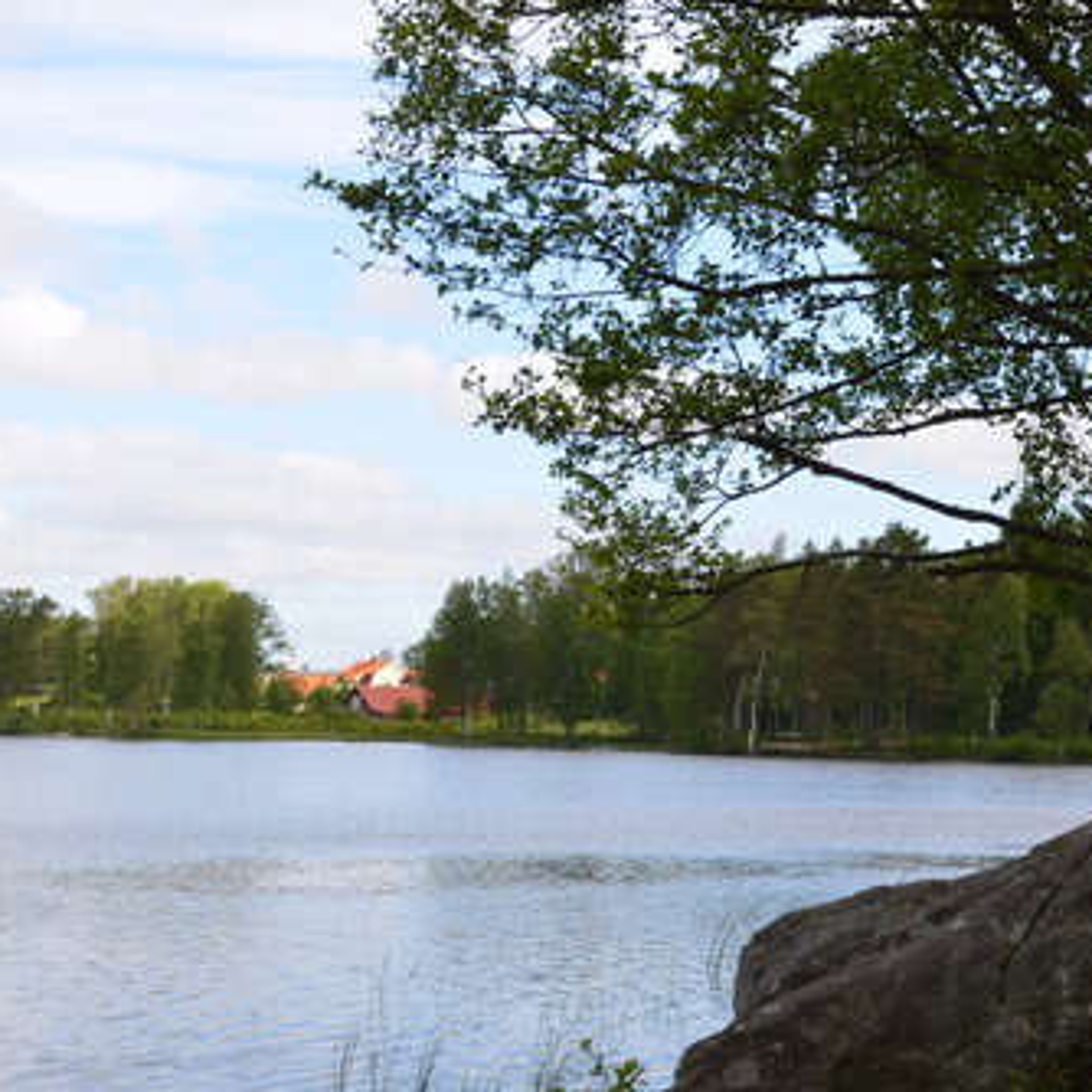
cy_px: 664
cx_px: 513
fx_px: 2962
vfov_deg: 20.9
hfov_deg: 20.9
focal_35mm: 83
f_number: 6.3
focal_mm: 34
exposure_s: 1/250
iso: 100
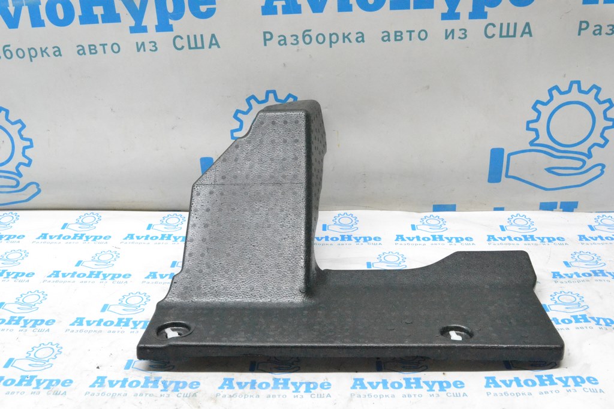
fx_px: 665
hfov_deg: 49.5
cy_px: 204
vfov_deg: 34.2
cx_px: 307
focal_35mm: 39
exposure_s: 1/125
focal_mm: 26
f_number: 10
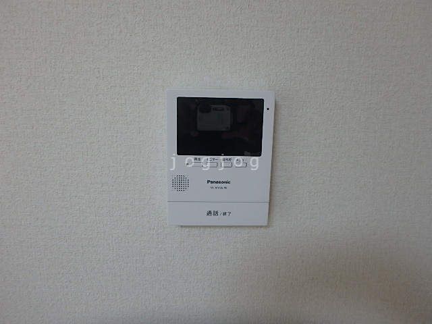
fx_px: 262
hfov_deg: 79.0
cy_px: 162
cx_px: 216
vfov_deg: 63.4
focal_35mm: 21
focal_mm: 3.7
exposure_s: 1/50
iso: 200
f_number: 3.5
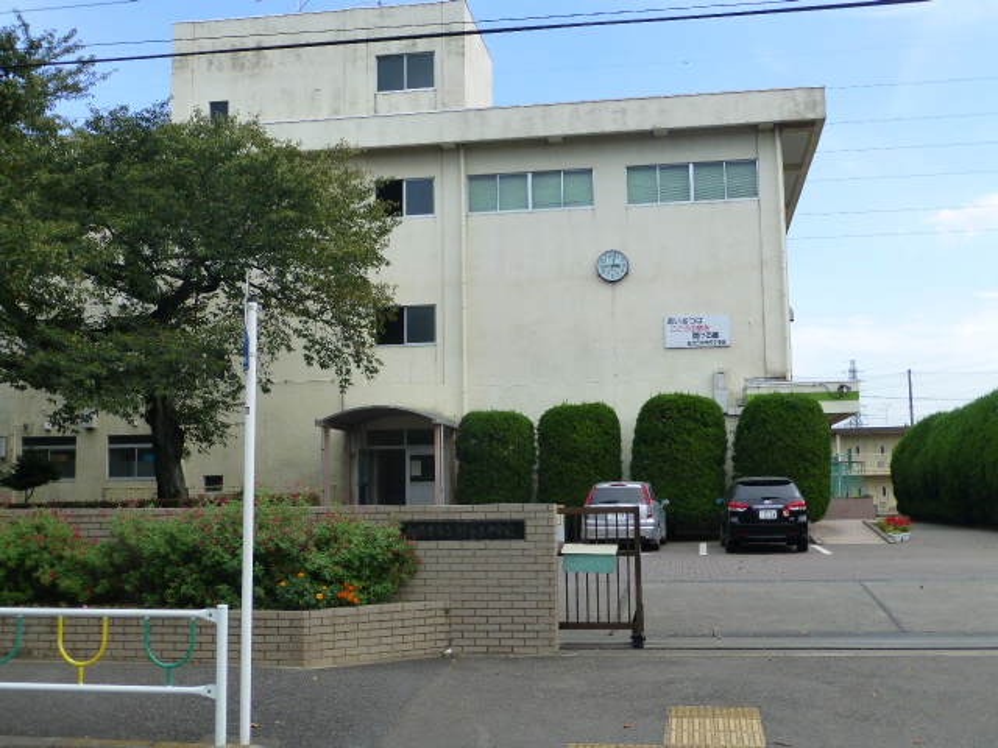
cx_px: 499
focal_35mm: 39
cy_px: 374
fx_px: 1124
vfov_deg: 36.8
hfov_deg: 47.9
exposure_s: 1/400
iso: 160
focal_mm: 6.9
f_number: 3.9
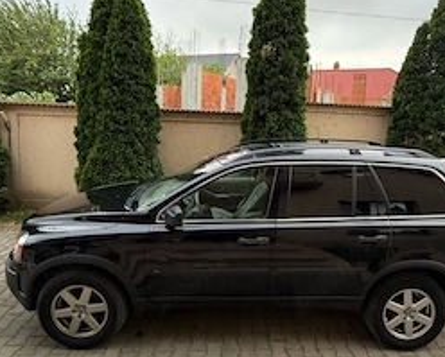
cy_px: 147
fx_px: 290
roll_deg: -3.8
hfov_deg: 74.7
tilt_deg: -4.2
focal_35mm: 22
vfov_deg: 62.8
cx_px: 248
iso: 250
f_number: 2.2
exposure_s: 1/99
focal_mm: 2.22
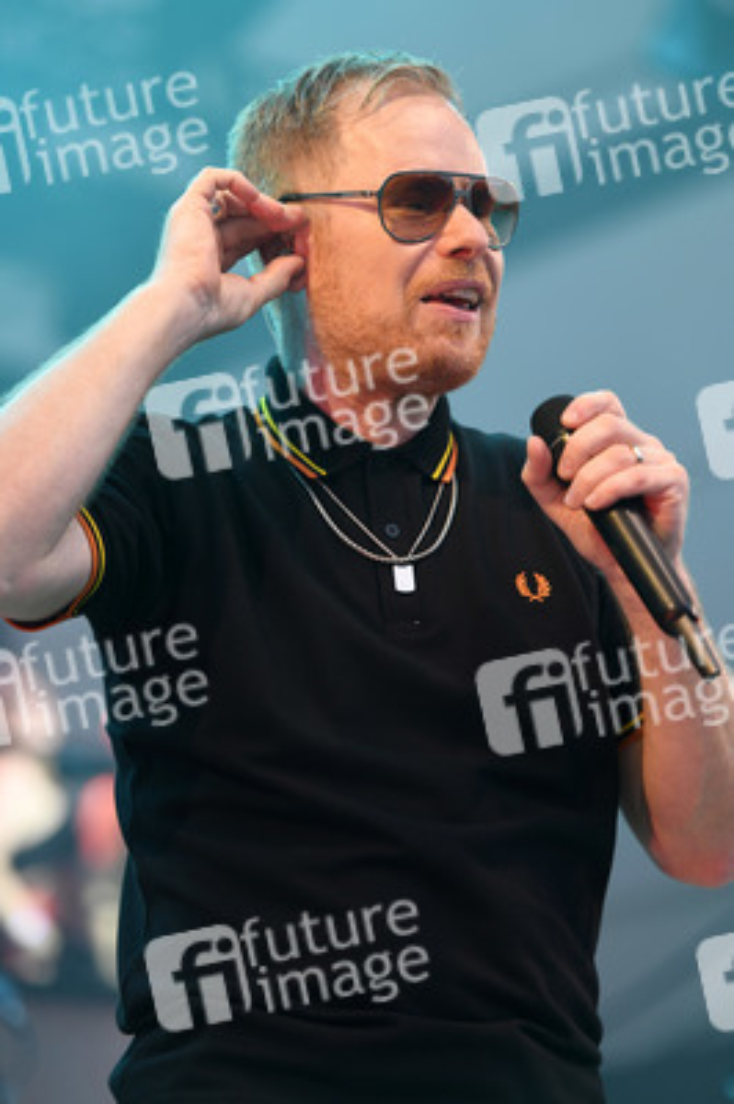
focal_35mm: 135
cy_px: 552
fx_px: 4136
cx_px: 367
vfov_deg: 15.2
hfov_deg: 10.1
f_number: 3.2
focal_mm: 135
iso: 800
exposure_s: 1/500
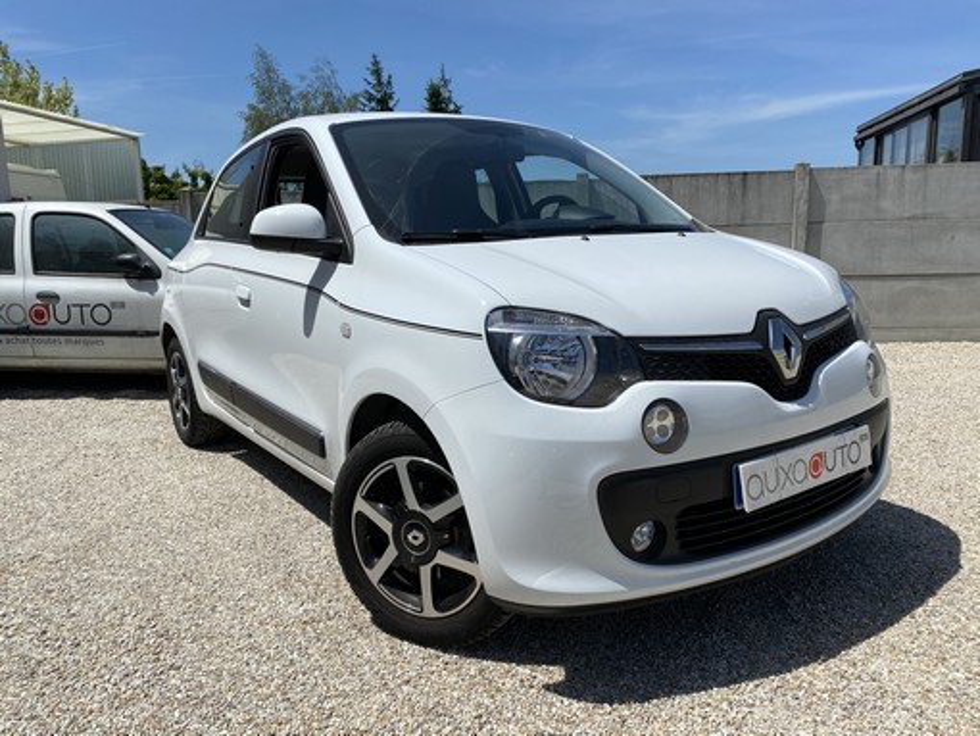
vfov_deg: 53.1
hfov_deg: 67.3
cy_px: 368
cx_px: 490
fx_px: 736
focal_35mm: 26
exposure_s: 1/5747
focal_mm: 4.25
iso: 32
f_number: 1.8
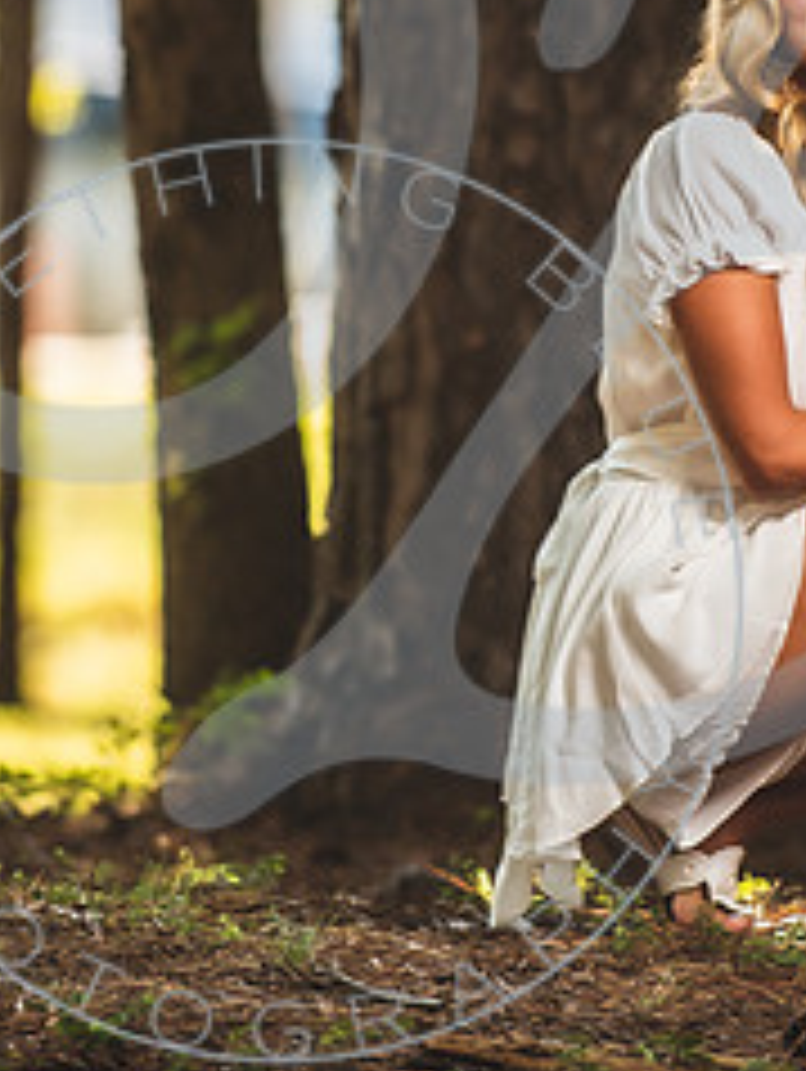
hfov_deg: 3.3
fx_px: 13791
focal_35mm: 445
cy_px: 223
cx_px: 504
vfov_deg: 4.4
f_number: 2.8
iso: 100
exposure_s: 1/200
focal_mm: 190
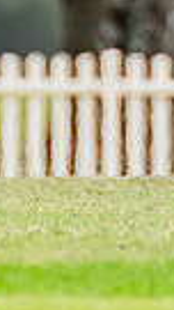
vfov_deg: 0.4
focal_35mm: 4849
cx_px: 665
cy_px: -262
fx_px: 39748
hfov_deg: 0.3
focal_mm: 600
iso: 800
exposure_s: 1/1250
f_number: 9
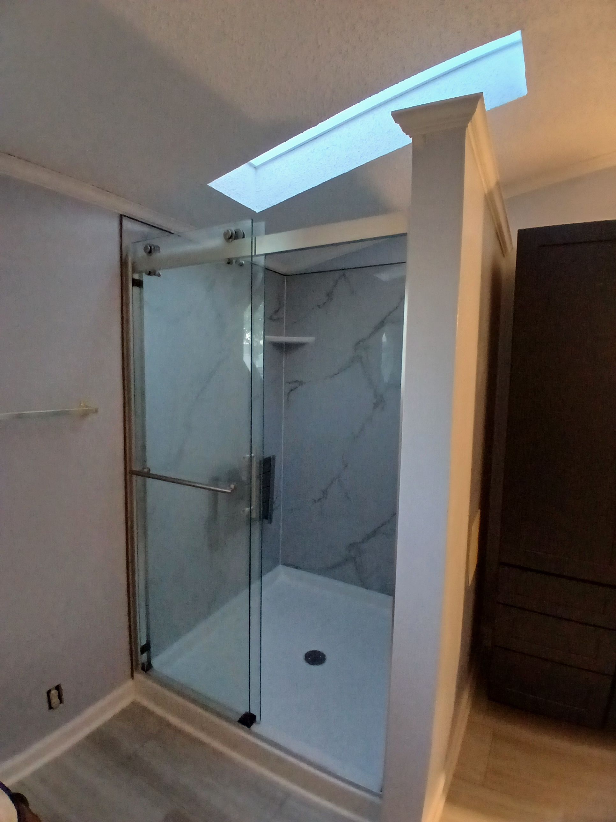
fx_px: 403
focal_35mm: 17
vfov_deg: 91.0
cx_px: 308
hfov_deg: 74.7
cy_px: 411
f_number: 2.2
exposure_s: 1/30
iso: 320
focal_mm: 1.4
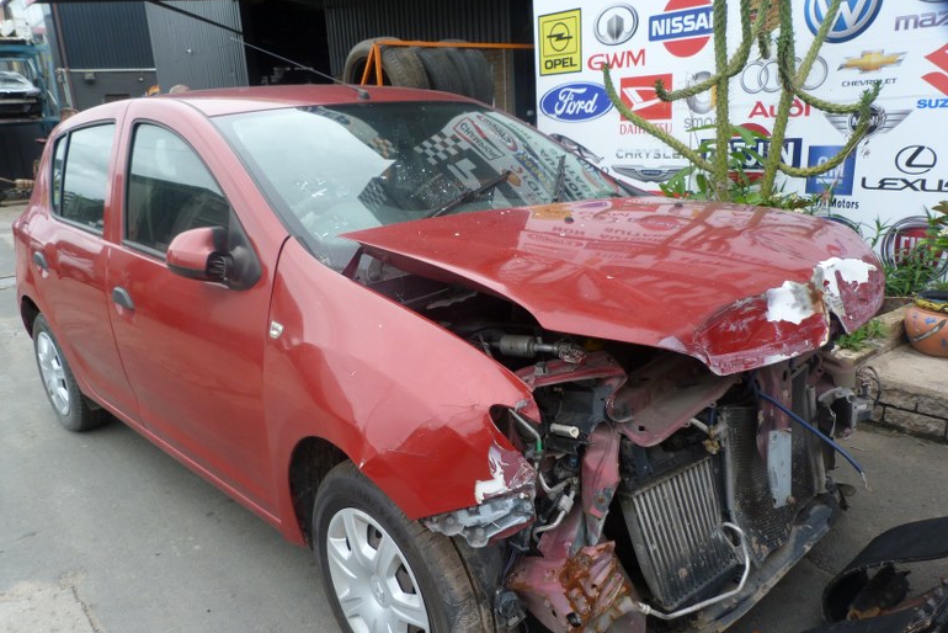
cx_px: 467
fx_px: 711
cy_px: 355
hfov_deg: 67.4
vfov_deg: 47.9
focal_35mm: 27
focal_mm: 4.5
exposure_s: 1/160
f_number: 4
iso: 80
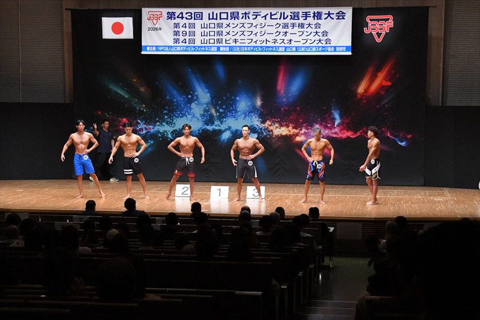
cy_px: 160
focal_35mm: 72
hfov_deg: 28.1
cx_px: 240
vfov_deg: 18.9
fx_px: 960
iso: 8000
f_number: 5.6
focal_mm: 48
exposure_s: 1/400
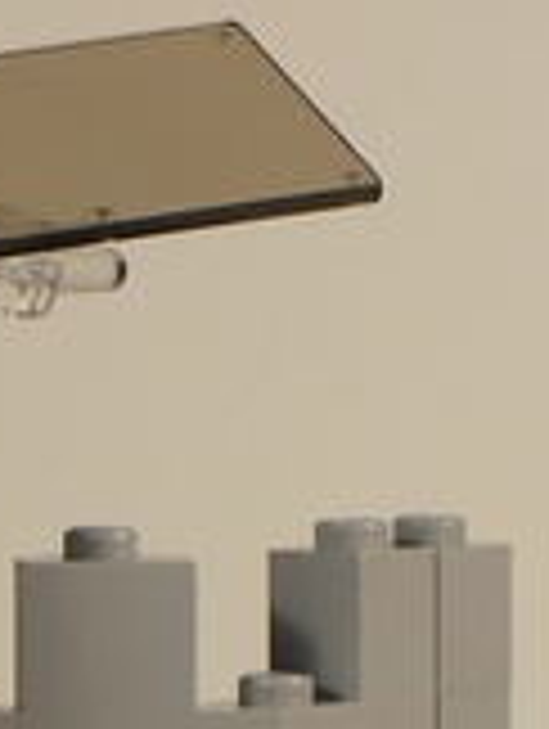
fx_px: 9596
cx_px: -616
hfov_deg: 3.2
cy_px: 1246
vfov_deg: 4.3
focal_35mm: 455
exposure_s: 1/6
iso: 200
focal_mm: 50
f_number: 16
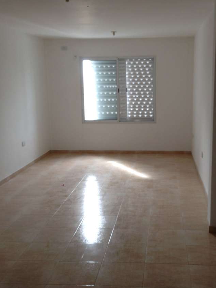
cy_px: 147
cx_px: 137
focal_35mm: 47
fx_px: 391
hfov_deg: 30.7
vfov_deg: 40.4
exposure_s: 1/20
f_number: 2.4
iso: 50
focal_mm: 4.12
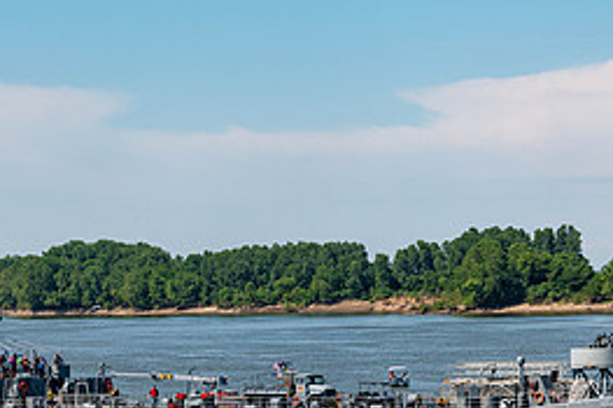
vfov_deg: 6.7
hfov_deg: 10.1
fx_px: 3454
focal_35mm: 203
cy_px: 409
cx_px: 303
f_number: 8
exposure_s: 1/250
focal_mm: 92
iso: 64
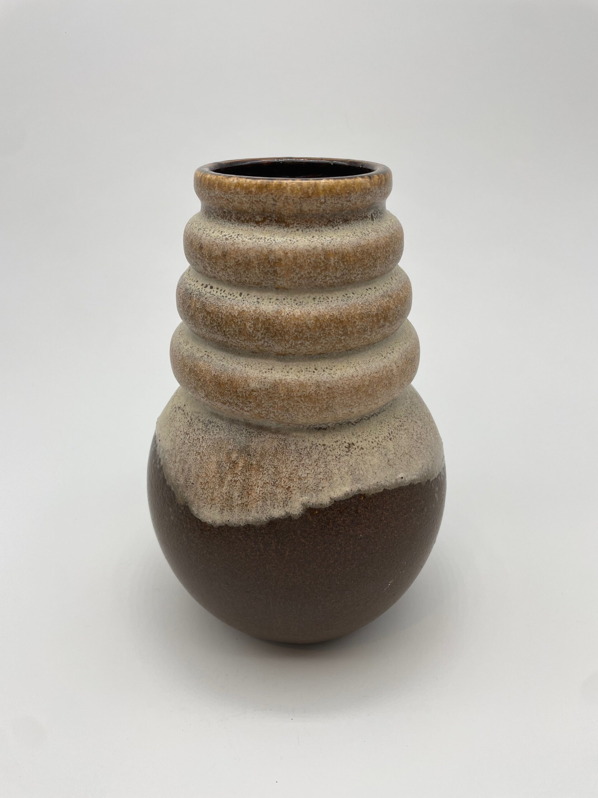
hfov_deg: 53.1
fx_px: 599
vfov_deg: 67.3
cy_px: 399
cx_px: 299
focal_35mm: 26
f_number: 1.6
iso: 32
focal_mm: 4.2
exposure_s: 1/121
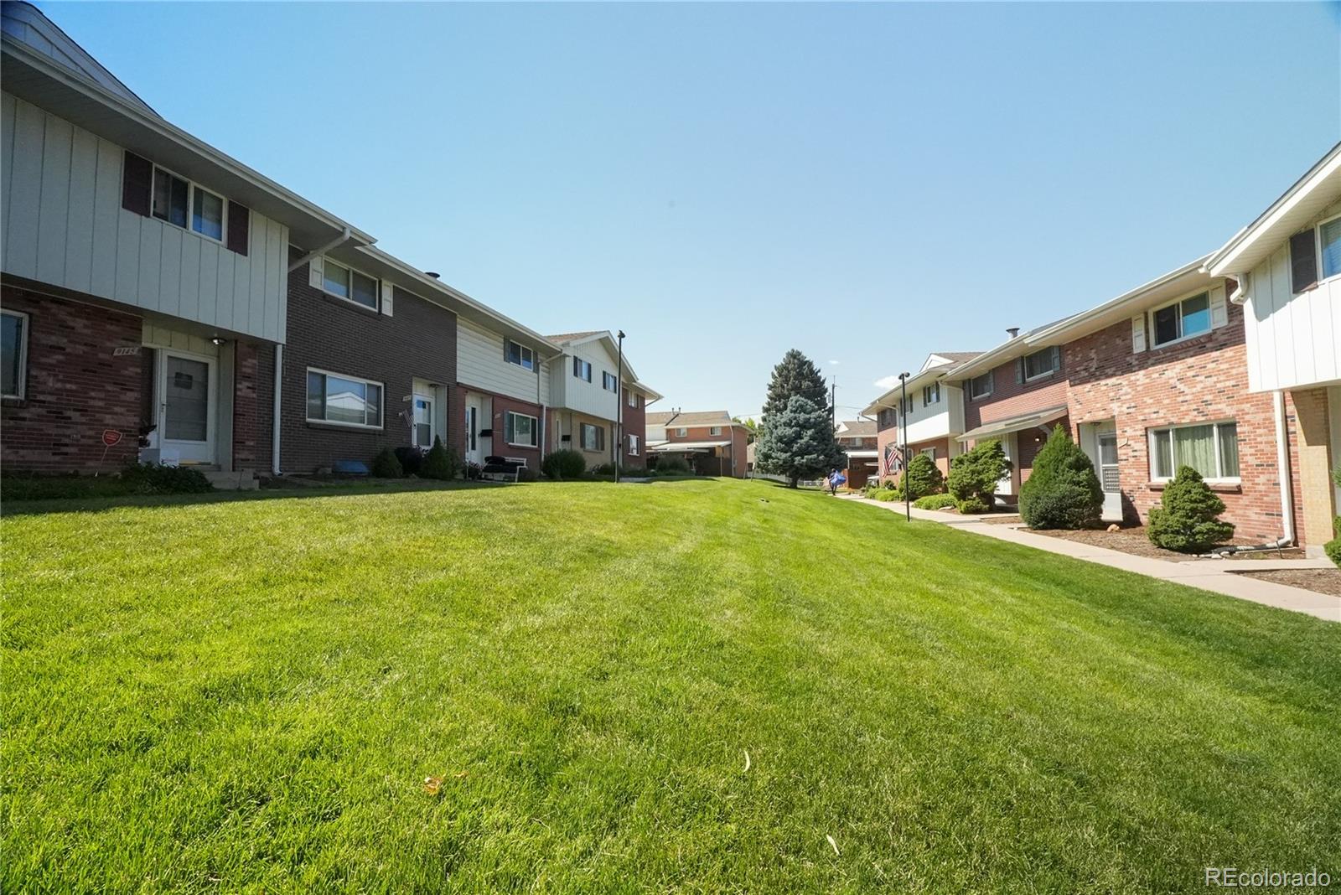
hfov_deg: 96.7
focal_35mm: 16
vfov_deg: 73.8
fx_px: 596
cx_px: 670
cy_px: 448
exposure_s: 1/250
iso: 8000
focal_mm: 16
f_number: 14
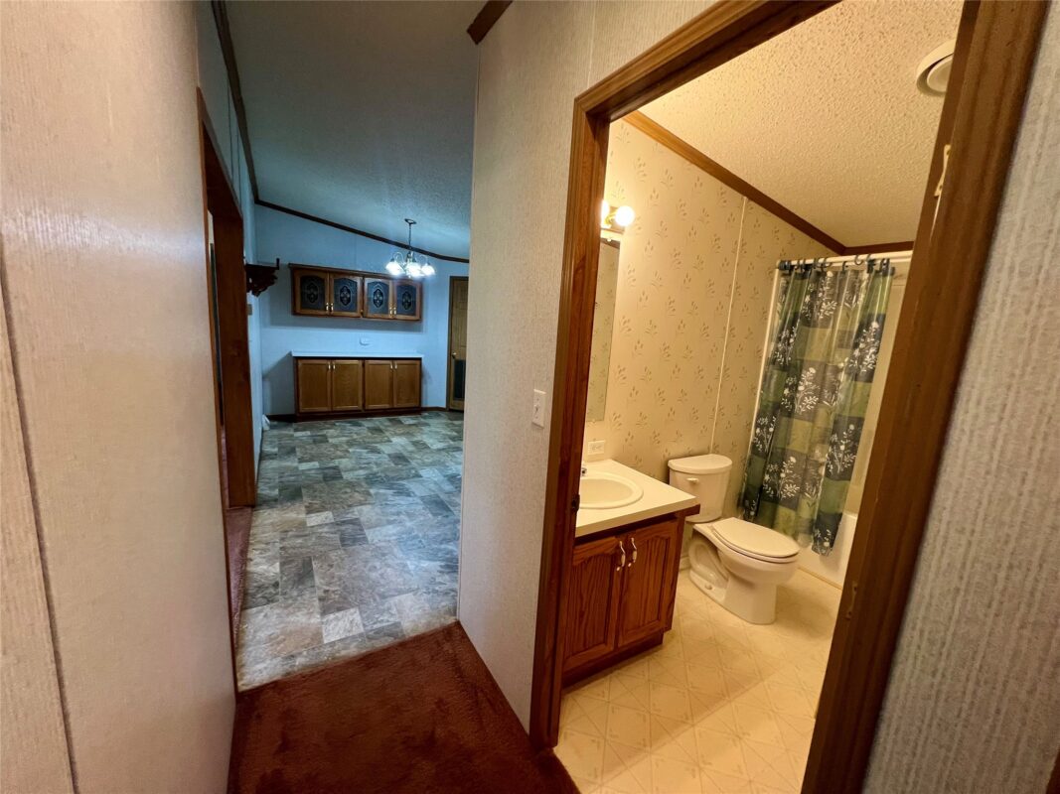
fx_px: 398
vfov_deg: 89.9
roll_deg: -3.6
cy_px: 397
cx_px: 530
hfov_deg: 106.2
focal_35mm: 13
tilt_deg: -10.4
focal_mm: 1.57
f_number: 1.8
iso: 250
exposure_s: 1/120
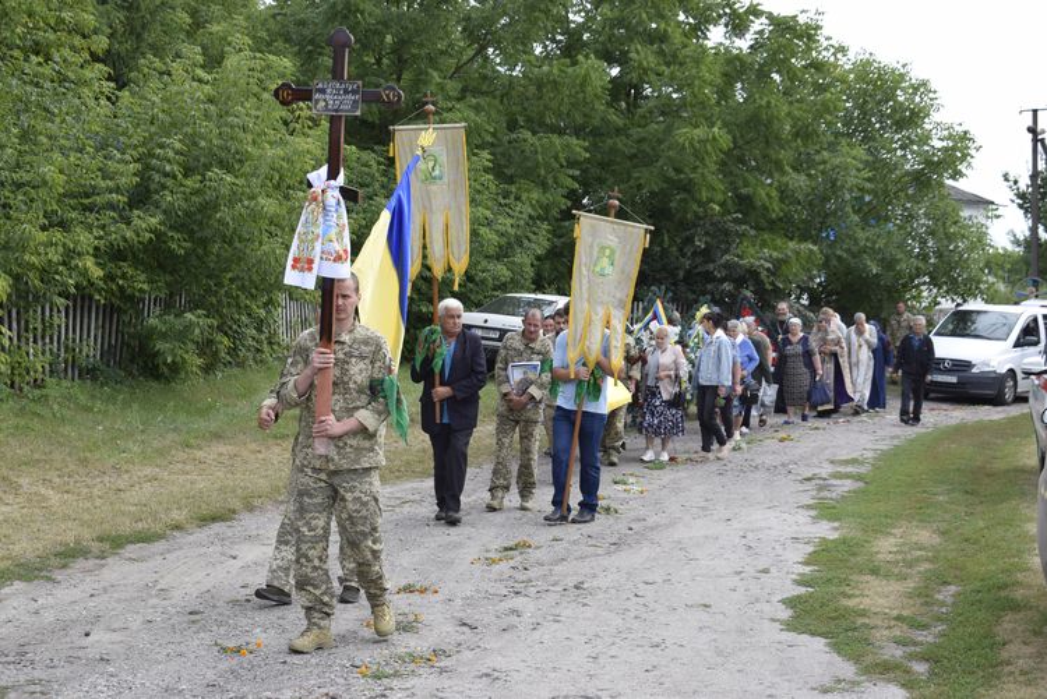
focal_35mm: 57
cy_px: 350
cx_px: 524
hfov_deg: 35.0
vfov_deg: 23.8
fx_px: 1659
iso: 220
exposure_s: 1/250
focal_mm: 38
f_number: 8
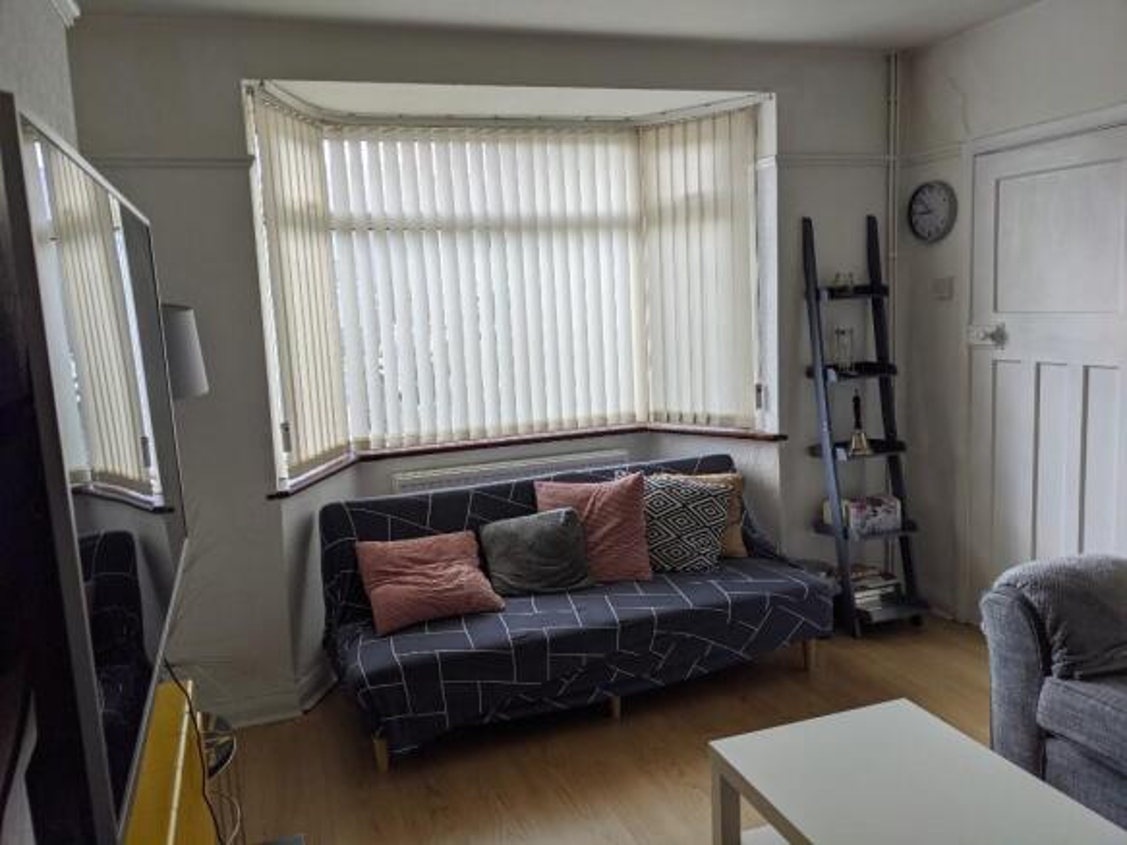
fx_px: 879
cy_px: 422
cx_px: 564
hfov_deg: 65.3
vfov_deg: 51.3
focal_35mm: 27
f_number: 1.73
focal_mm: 4.38
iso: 55
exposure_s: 1/373
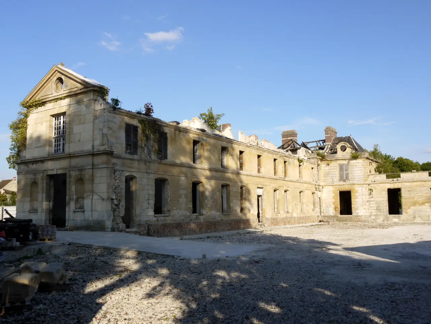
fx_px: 398
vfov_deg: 44.2
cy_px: 162
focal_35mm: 32
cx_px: 216
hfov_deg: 56.8
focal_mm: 16
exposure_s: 1/100
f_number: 14
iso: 100
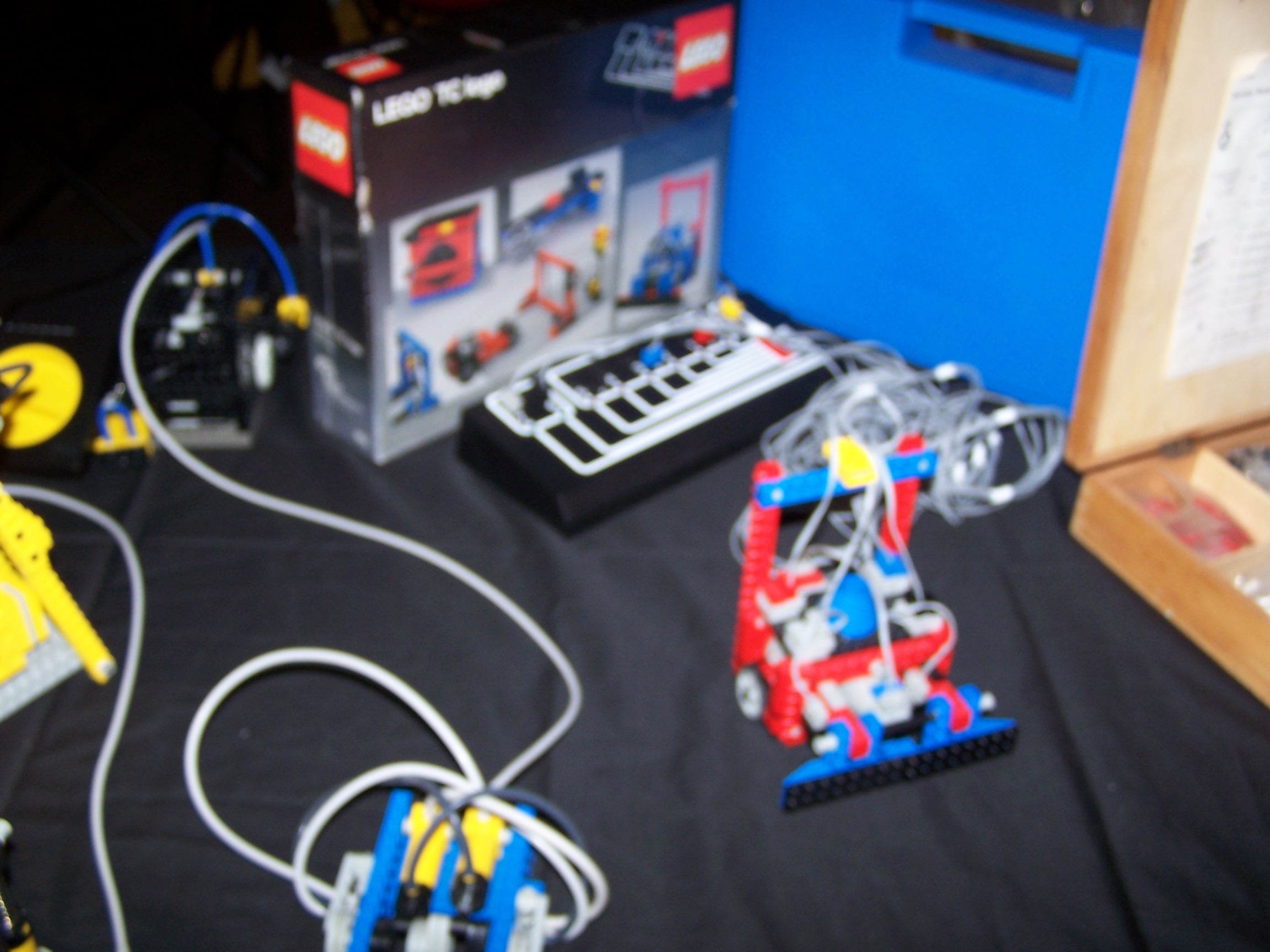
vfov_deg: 37.7
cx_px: 635
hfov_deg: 49.0
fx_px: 1394
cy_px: 476
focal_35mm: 38
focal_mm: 6.3
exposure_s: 1/60
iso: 80
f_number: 2.8
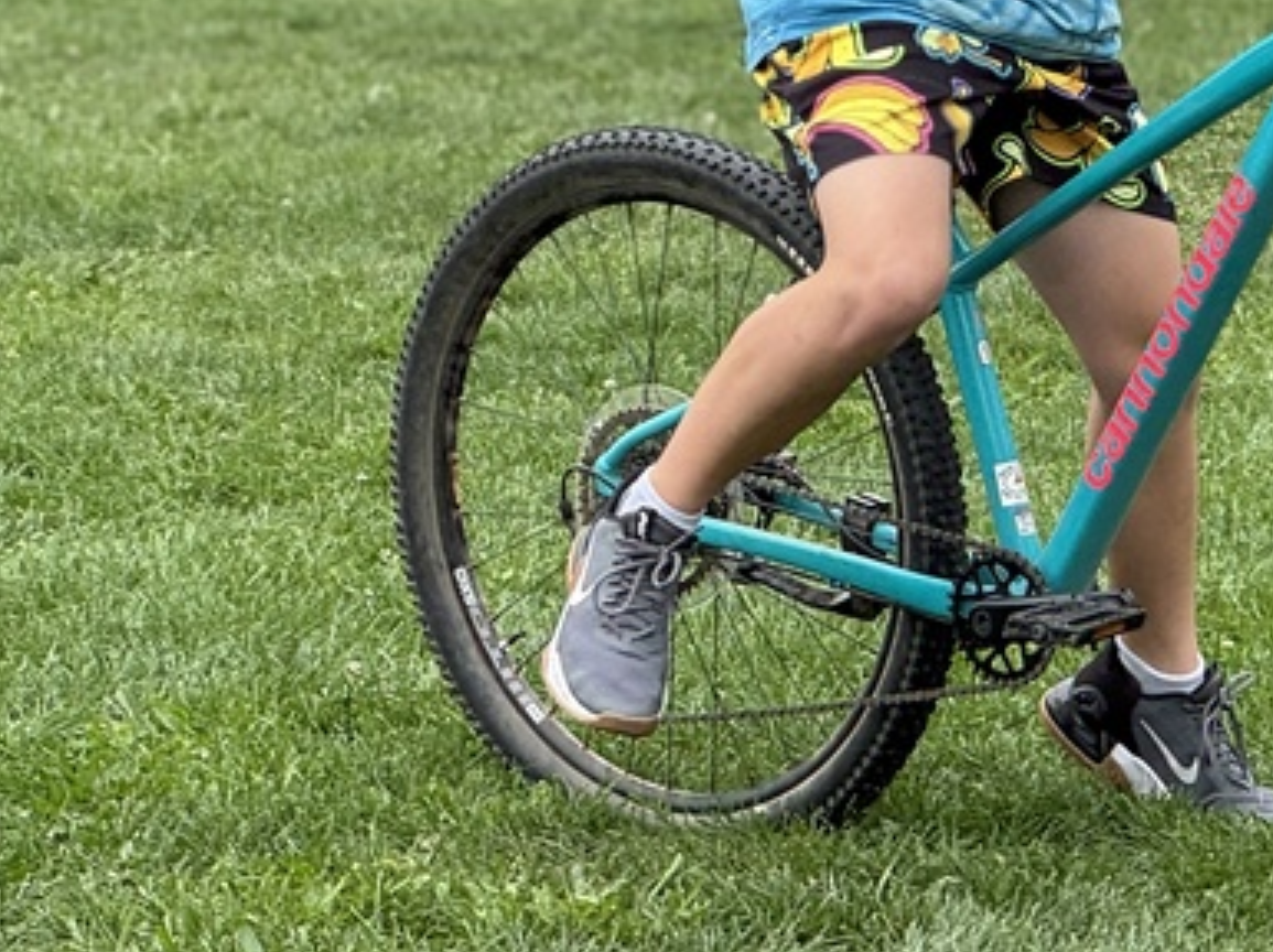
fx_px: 7532
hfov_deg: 9.6
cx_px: 1190
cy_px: -86
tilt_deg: -2.7
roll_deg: -0.8
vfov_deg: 7.2
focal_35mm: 205
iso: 25
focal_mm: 9
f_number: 2.8
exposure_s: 1/212
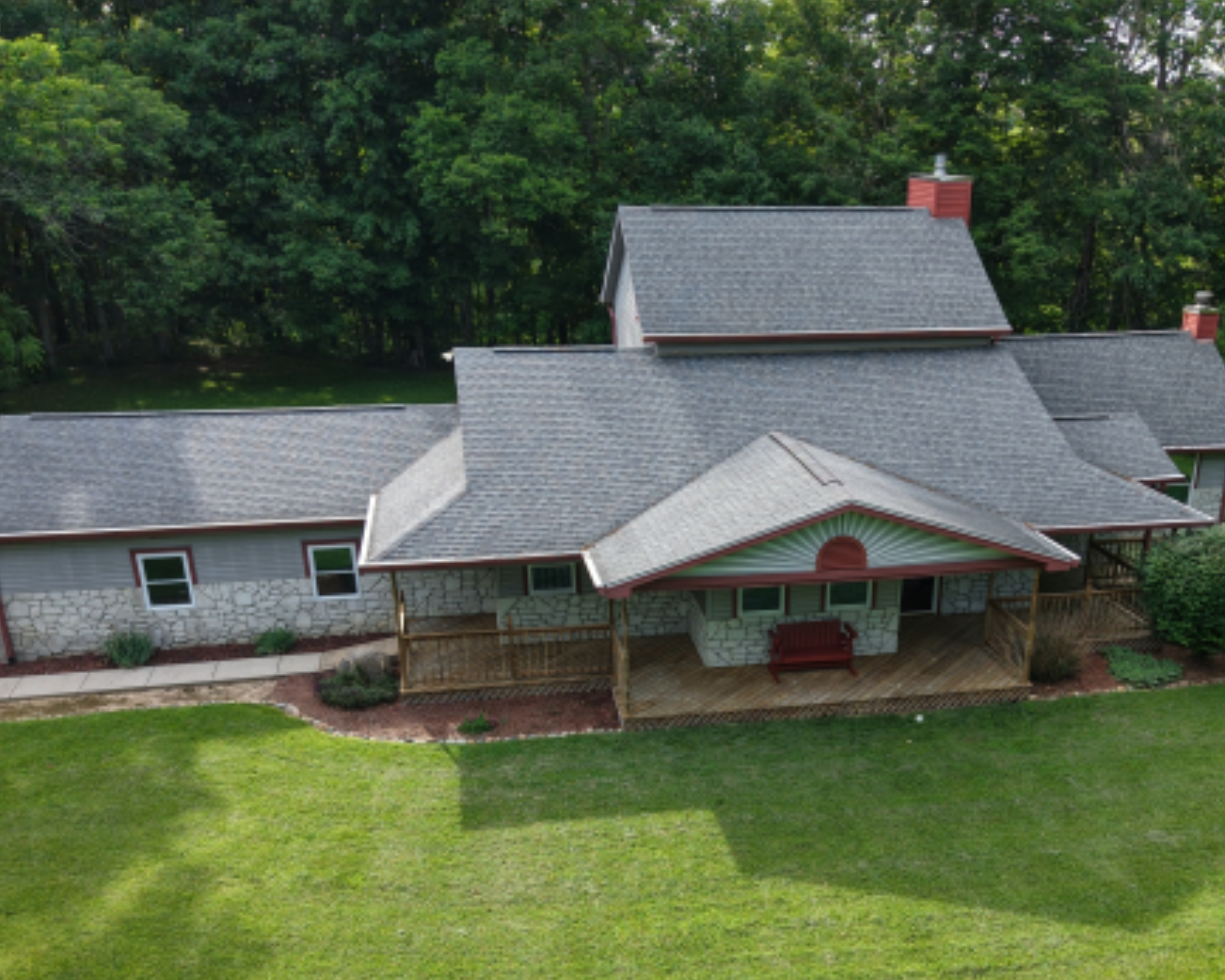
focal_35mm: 36
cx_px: 752
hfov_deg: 49.9
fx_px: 1305
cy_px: 703
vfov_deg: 40.3
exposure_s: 1/500
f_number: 1.8
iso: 100
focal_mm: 8.67
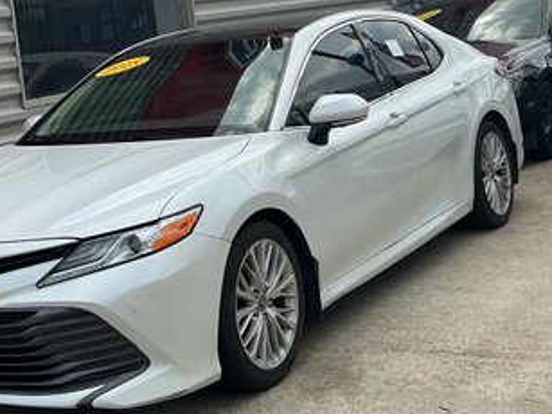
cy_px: 7
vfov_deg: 20.9
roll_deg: +8.0
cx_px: 137
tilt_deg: +2.0
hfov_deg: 28.2
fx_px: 1084
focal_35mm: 68
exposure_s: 1/1451
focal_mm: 3
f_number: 1.8
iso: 25
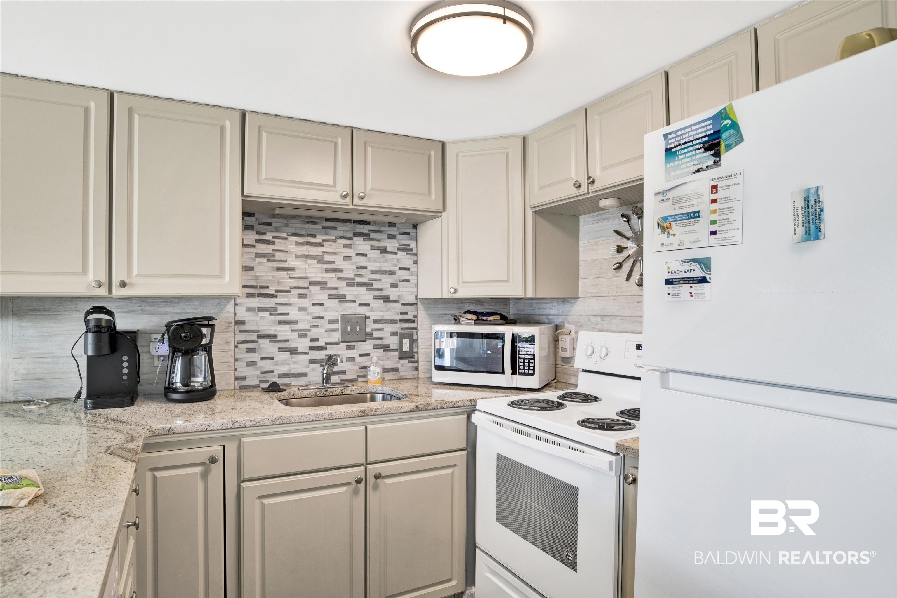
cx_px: 448
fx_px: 498
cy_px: 299
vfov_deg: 61.9
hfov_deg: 84.0
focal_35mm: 20
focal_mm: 20
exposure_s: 1/8
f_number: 11
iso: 200
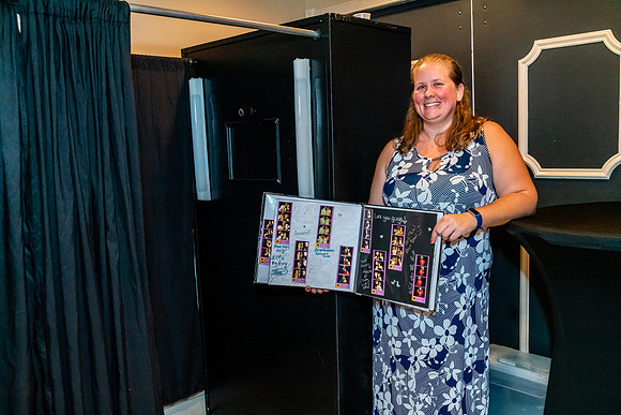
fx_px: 587
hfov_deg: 55.8
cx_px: 310
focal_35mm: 34
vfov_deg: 38.9
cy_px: 208
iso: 8000
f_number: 4.5
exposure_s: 1/125
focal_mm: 34
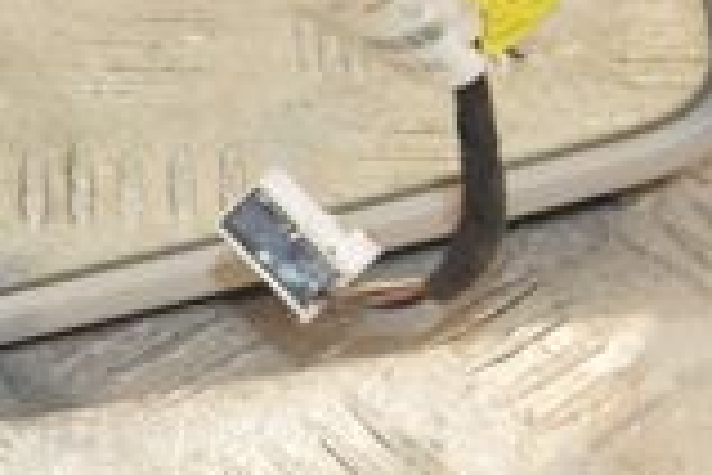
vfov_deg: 6.0
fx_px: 4549
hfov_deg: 8.8
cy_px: 166
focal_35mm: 230
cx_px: -143
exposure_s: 1/200
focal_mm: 38
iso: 1600
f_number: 8
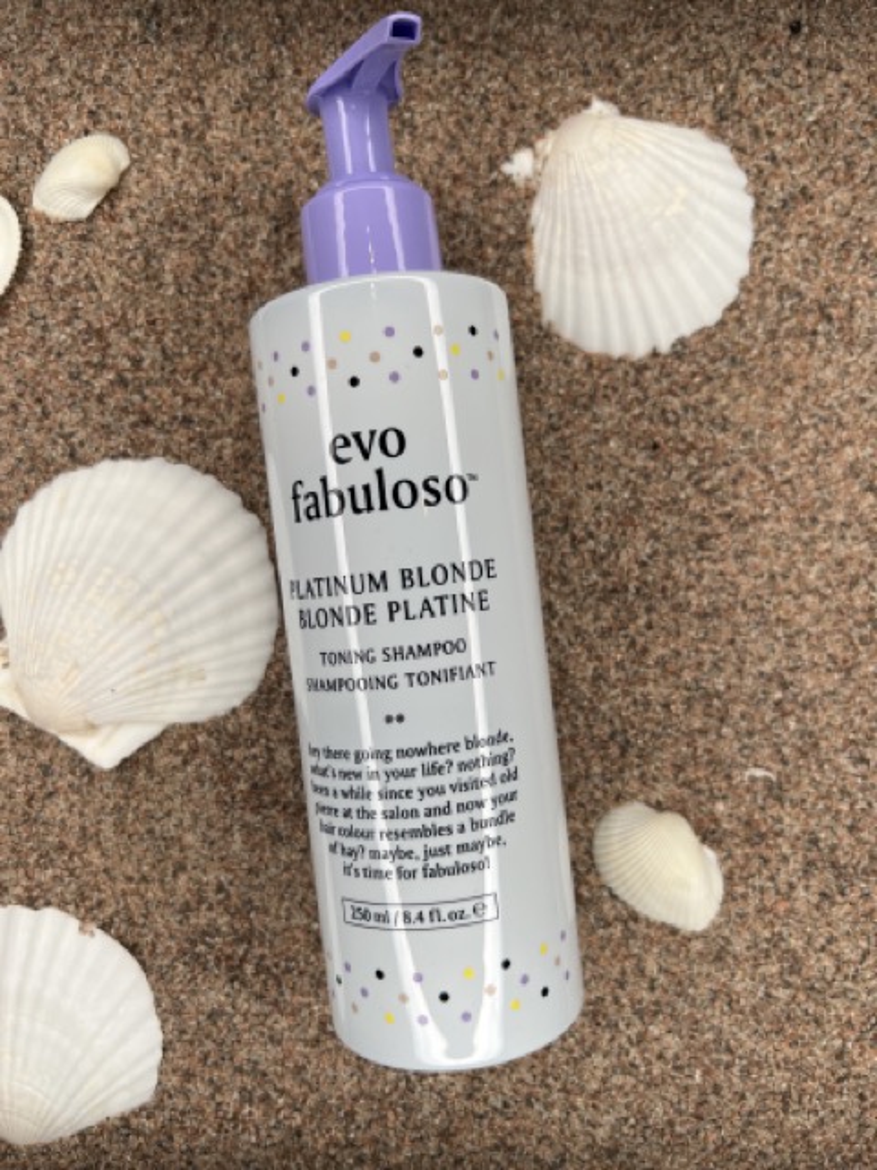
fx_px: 878
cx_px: 438
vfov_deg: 67.3
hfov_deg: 53.1
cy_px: 585
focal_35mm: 26
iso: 50
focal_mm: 5.7
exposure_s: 1/827
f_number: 1.5
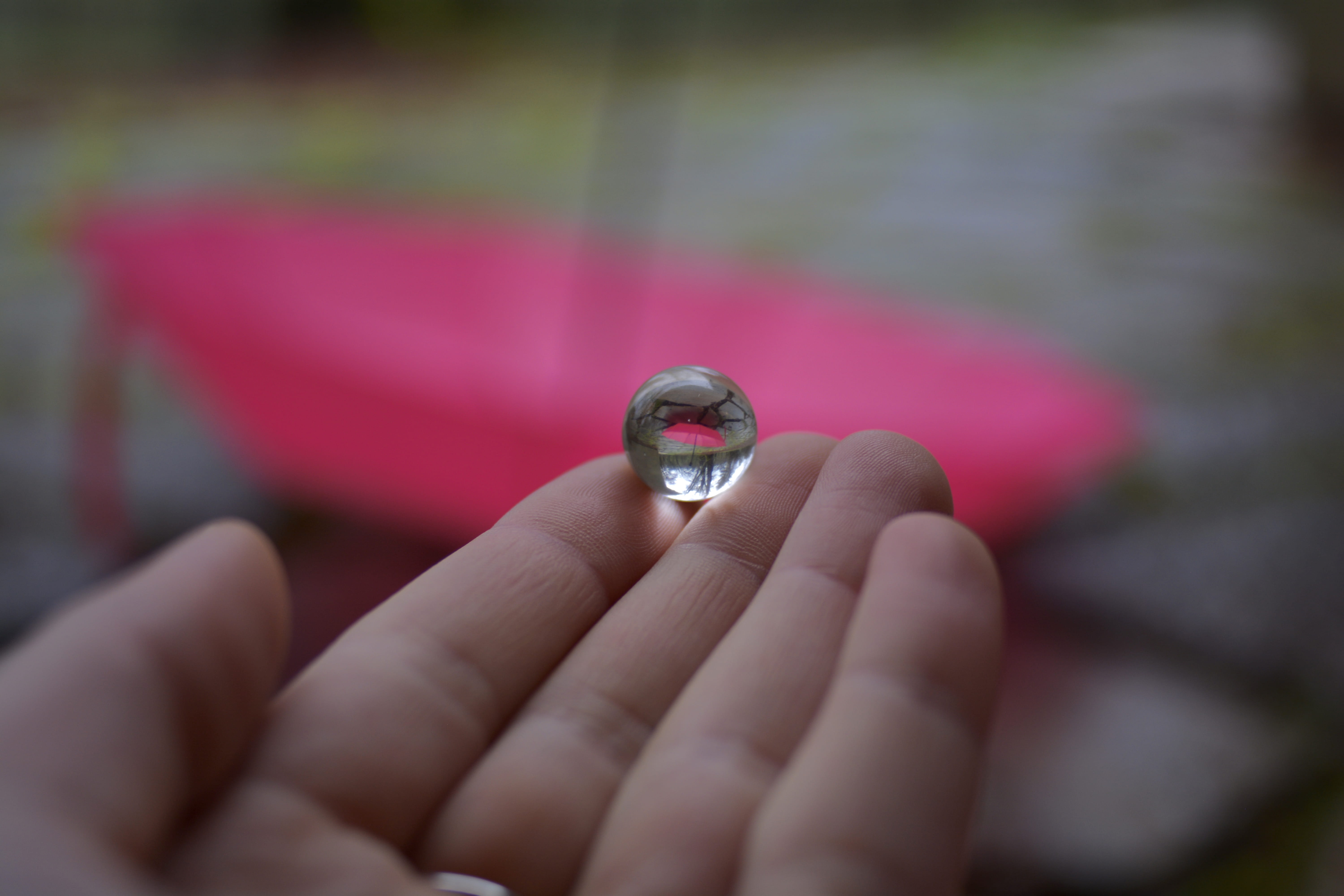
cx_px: 672
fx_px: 1568
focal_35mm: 42
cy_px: 448
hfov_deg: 46.4
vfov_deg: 31.9
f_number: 2.8
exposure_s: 1/100
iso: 100
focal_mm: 28
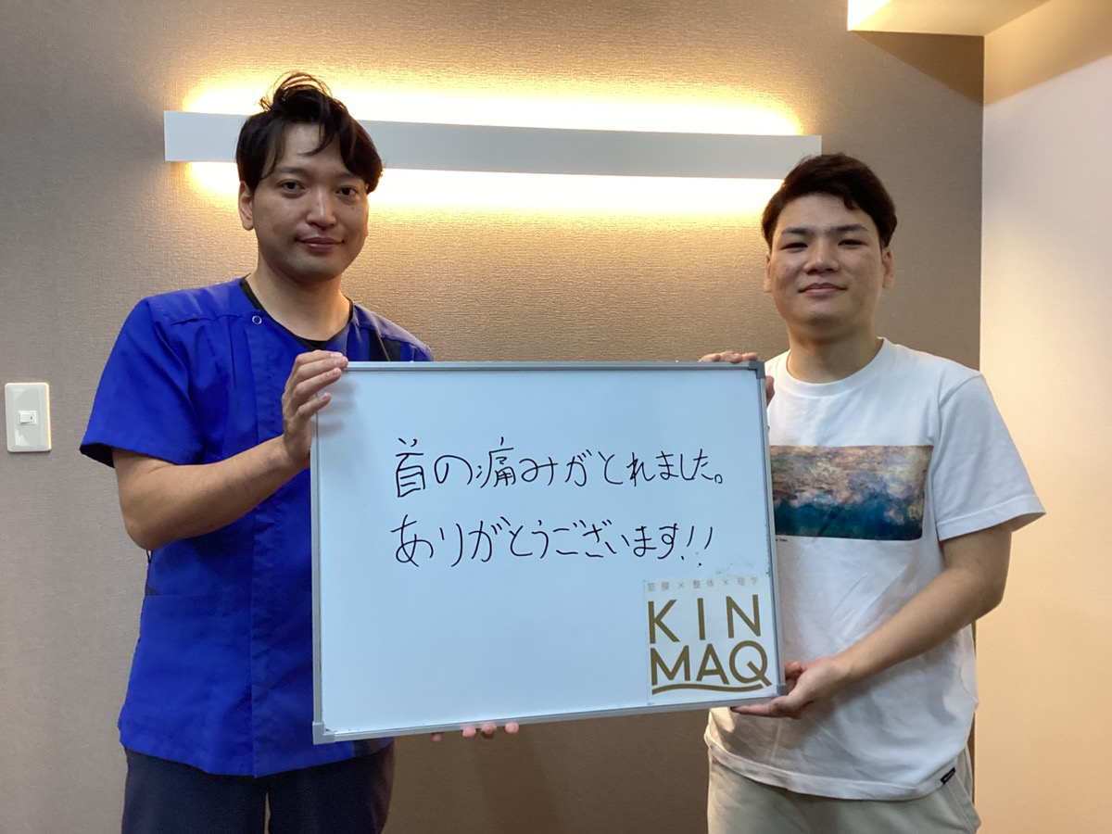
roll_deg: +0.9
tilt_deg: -3.2
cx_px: 556
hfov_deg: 58.4
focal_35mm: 31
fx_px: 996
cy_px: 417
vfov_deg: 45.4
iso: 125
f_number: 2.4
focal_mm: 3.3
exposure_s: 1/60
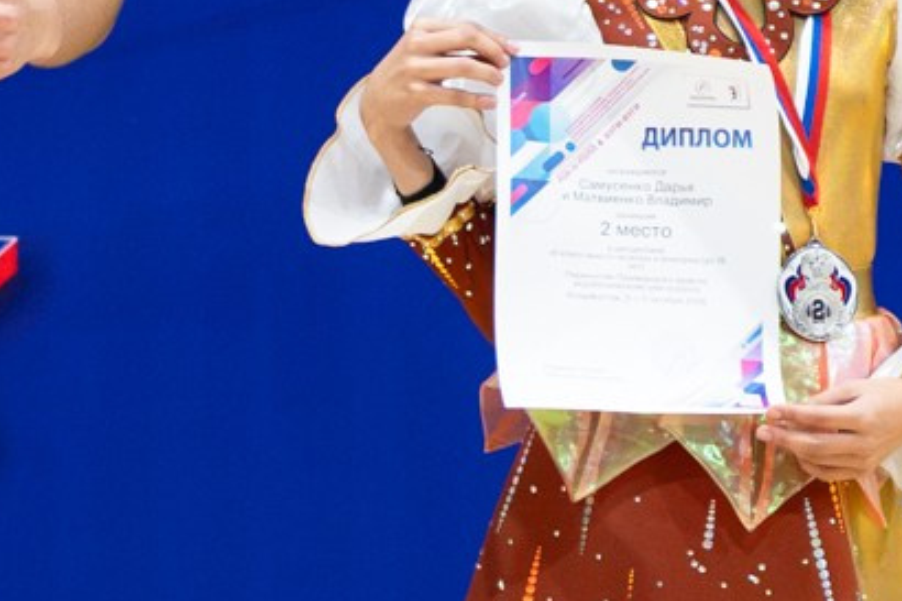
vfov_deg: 2.9
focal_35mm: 472
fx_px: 11821
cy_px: 51
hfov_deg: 4.3
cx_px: -974
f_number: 2.8
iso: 2000
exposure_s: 1/320
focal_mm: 70
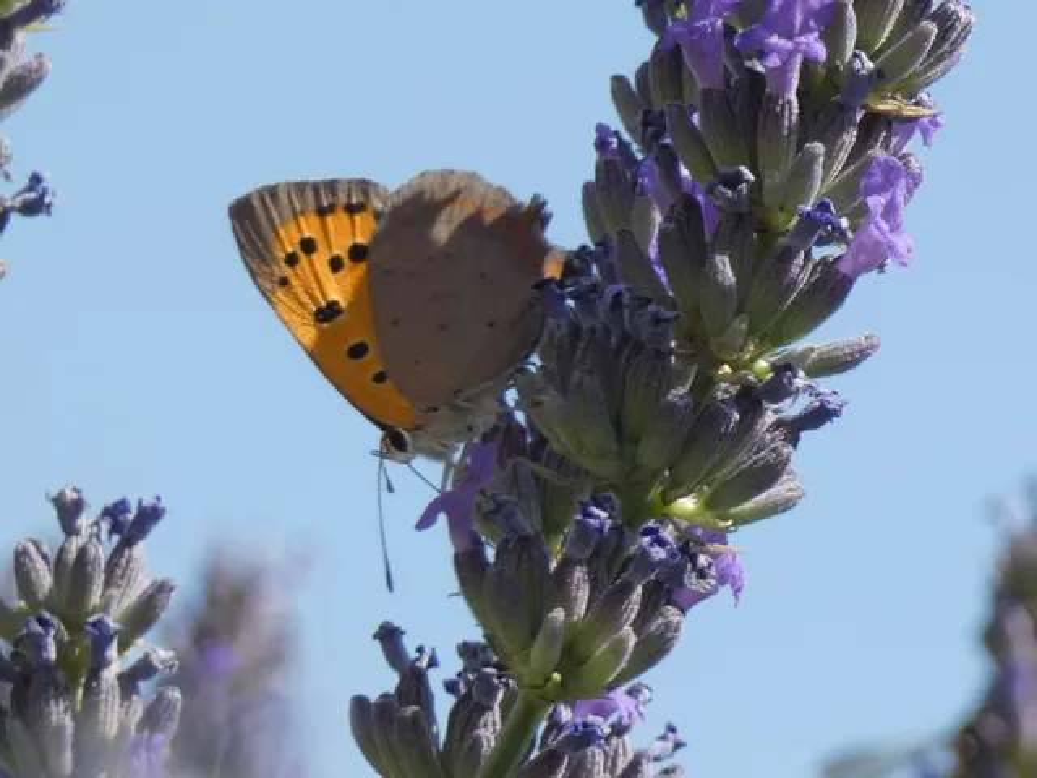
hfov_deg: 9.4
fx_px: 6321
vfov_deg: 7.0
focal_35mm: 211
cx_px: 518
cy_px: 389
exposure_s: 1/200
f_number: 5.5
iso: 80
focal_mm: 37.8
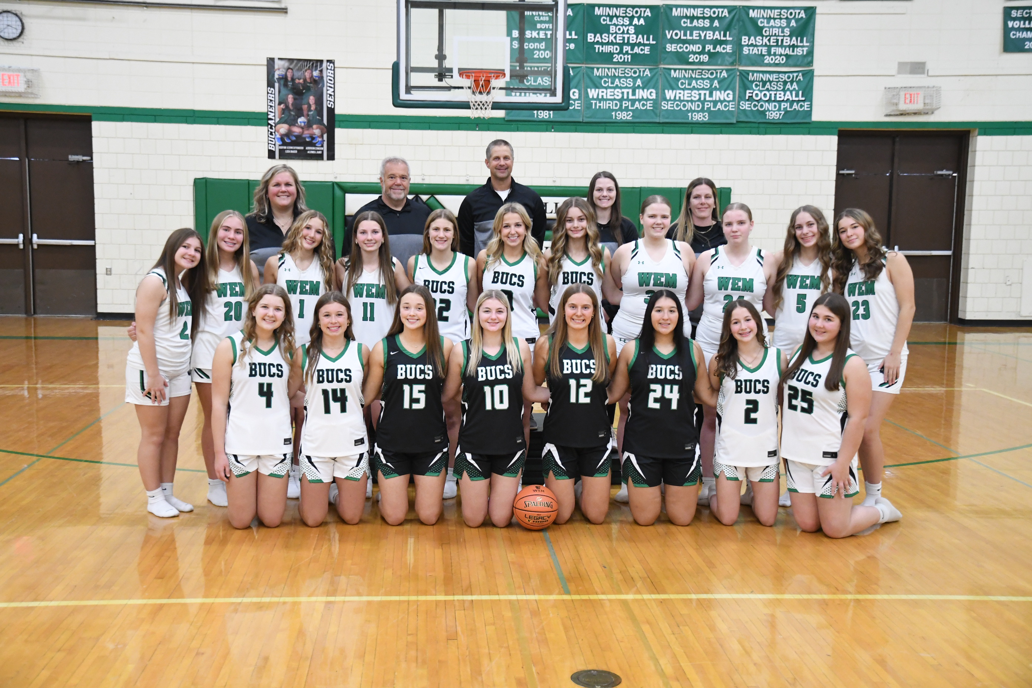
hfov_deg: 46.4
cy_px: 344
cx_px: 516
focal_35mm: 42
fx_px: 1204
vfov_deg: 31.9
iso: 3200
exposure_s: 1/200
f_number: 3.2
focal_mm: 28
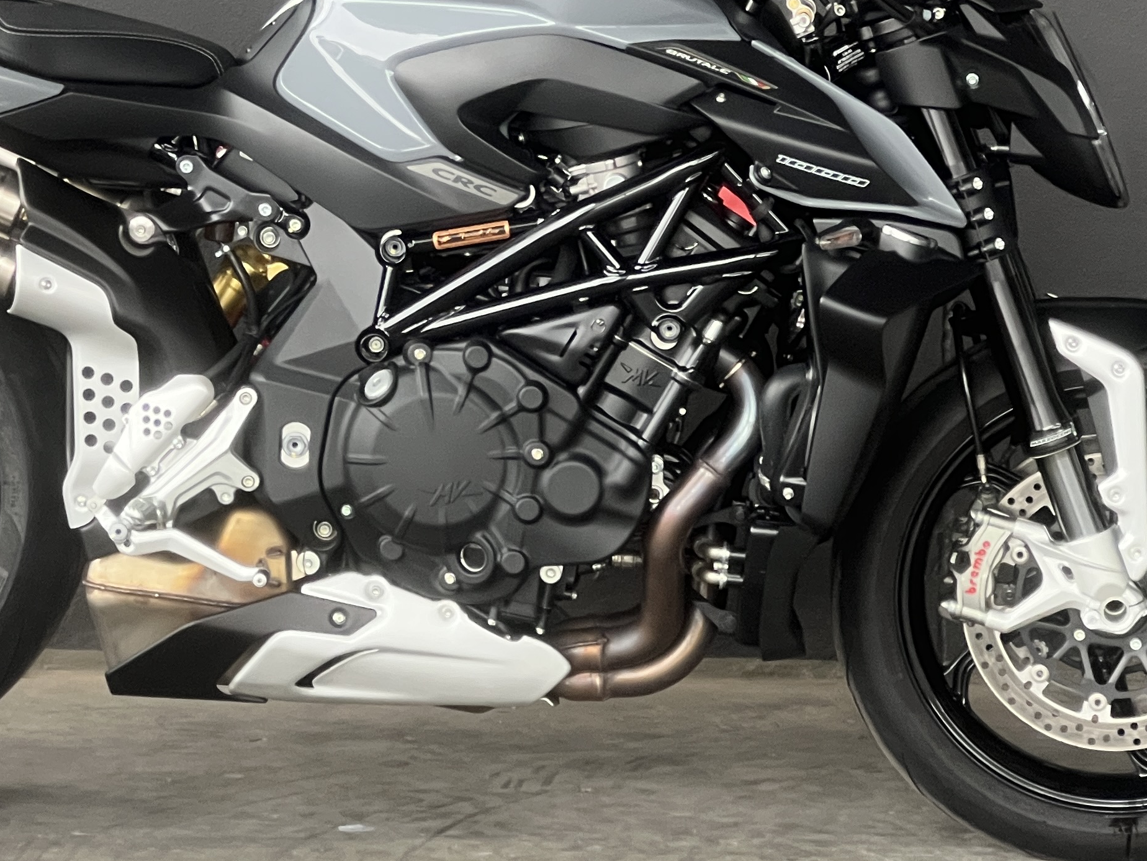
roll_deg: -0.4
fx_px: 5567
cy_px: 226
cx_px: 445
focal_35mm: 168
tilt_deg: -5.2
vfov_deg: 8.8
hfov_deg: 11.8
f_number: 2.8
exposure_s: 1/50
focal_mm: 9
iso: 200
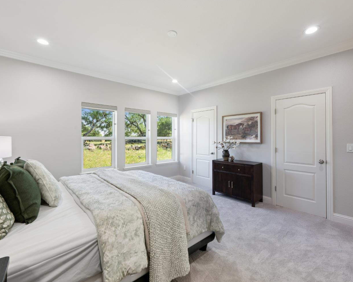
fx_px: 167
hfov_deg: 92.9
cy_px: 140
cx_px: 190
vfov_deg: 80.4
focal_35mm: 16
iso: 250
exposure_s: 1/50
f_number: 9
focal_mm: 14
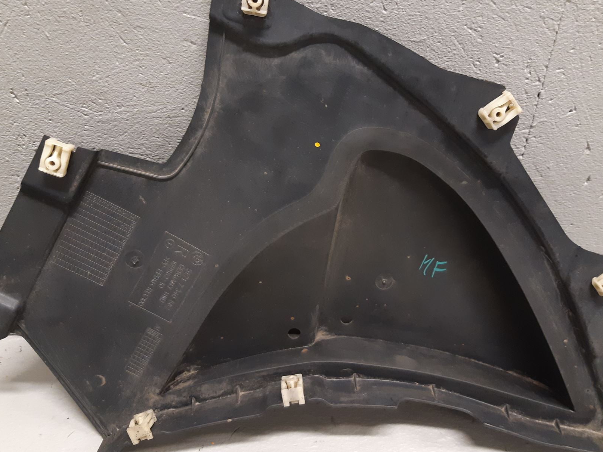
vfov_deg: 42.9
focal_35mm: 33
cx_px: 309
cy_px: 220
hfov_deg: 55.4
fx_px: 575
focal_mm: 3.93
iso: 250
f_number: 1.7
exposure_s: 1/33
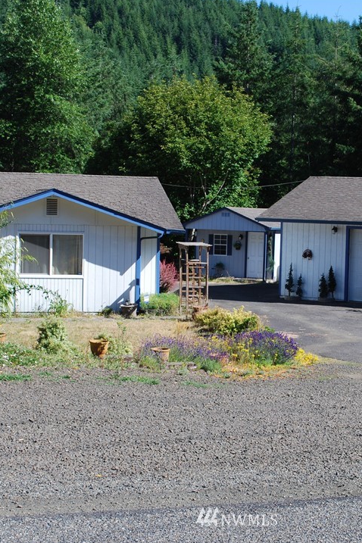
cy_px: 271
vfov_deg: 30.6
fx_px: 992
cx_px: 239
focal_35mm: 66
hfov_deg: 20.6
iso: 100
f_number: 7.1
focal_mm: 29
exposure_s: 1/200
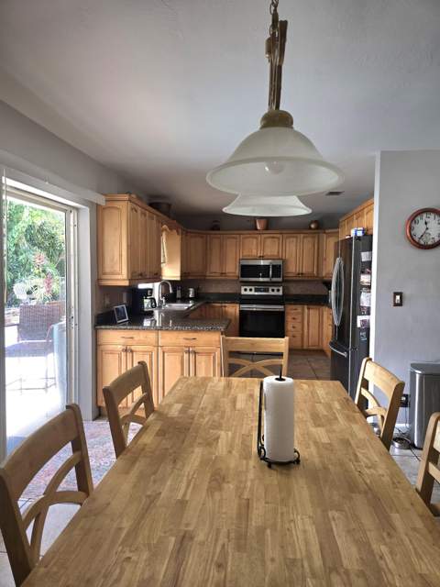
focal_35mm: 23
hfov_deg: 58.9
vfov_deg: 73.9
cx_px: 220
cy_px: 294
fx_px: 390
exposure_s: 1/60.2
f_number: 1.7
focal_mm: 6.3
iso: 12
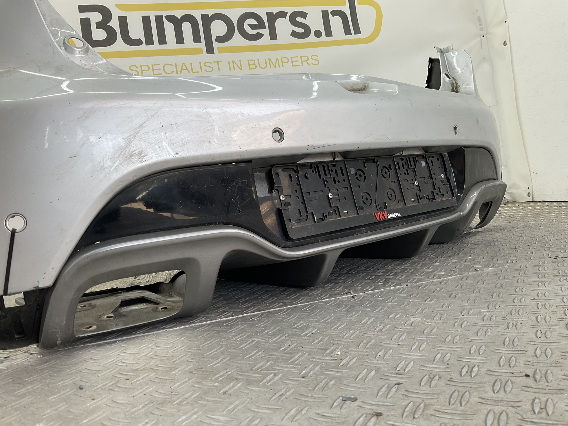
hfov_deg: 61.7
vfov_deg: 48.2
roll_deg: +6.3
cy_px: 213
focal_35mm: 29
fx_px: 476
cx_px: 284
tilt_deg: -1.6
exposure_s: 1/120
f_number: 1.8
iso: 20
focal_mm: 3
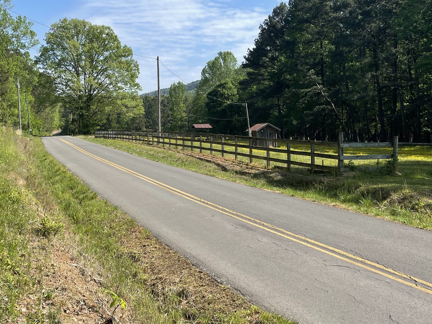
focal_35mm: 47
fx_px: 587
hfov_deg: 39.9
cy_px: 137
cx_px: 138
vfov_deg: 30.8
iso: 32
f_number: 1.6
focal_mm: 5.1
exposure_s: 1/2247
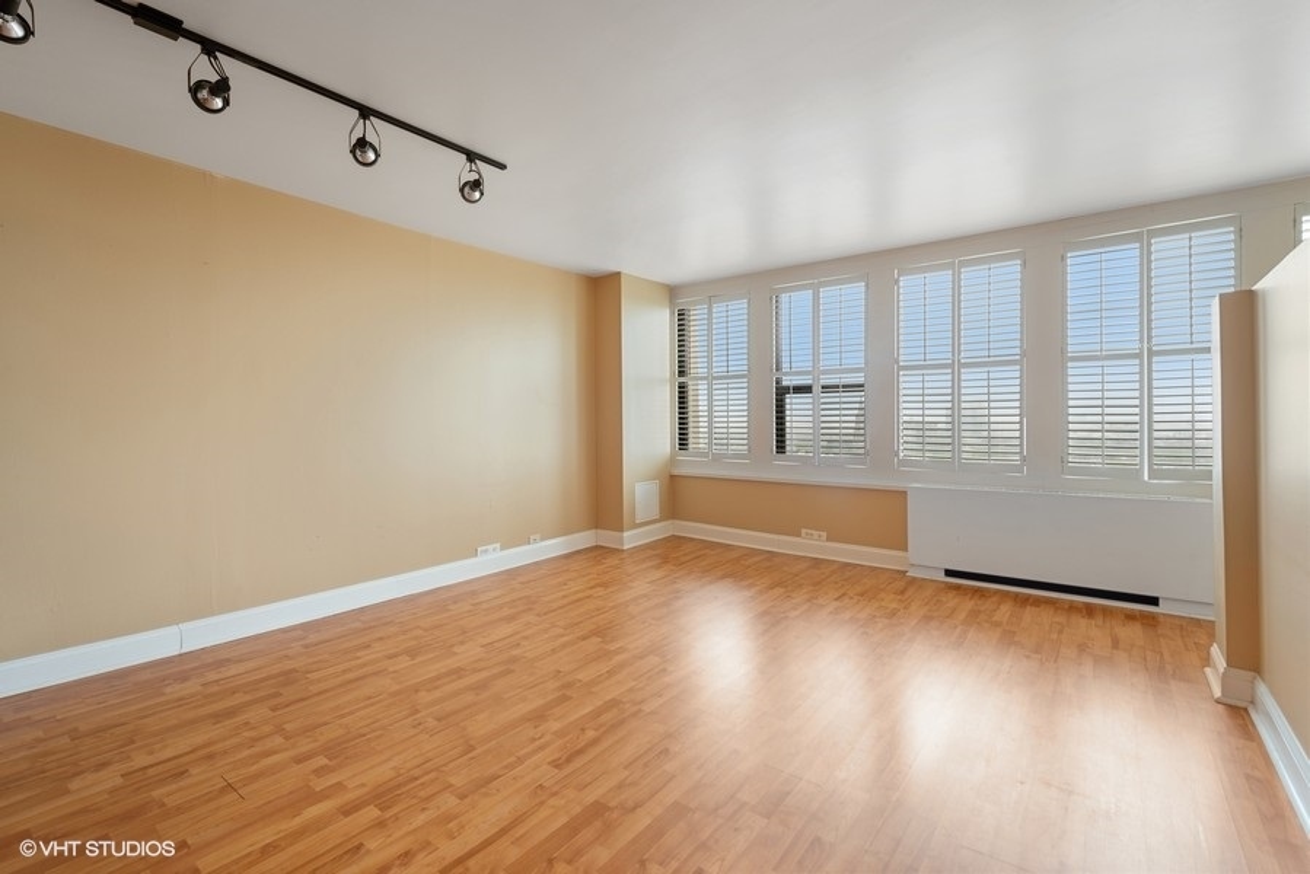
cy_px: 437
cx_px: 655
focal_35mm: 16
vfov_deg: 73.8
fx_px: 582
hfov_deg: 96.7
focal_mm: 16
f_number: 9
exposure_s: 1/1.25
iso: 100
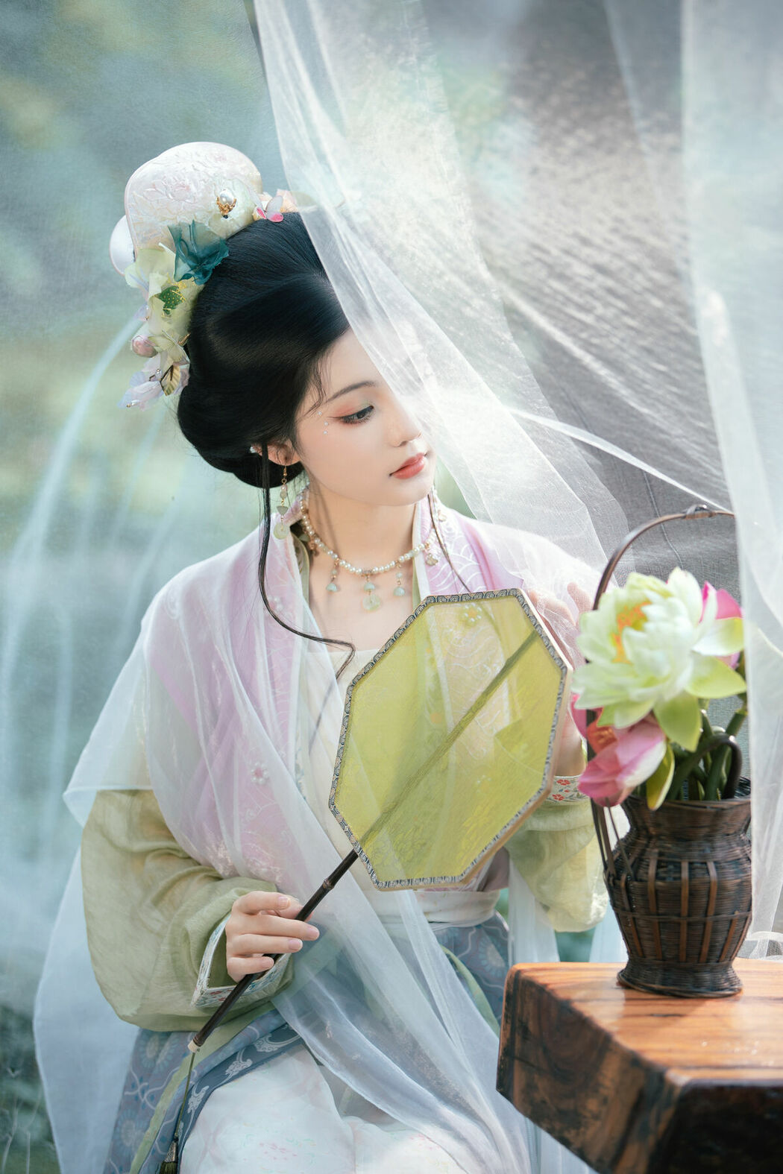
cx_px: 392
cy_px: 587
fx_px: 3915
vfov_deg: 17.1
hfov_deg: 11.4
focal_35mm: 120
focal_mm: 120
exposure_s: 1/320
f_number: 2.8
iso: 200
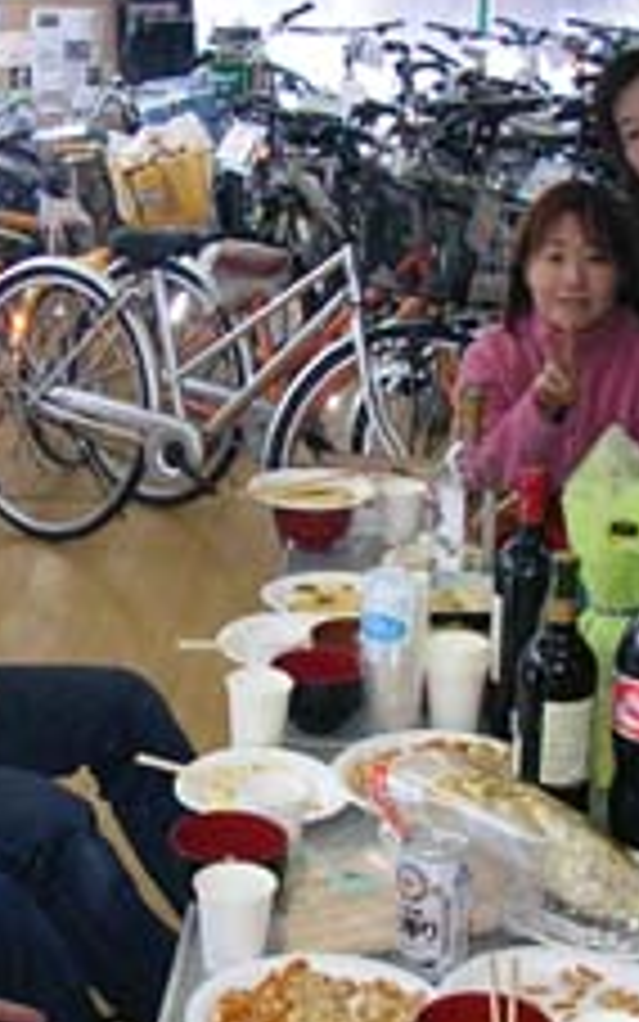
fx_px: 1977
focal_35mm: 71
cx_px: 288
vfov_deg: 28.9
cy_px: 576
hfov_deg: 18.4
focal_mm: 6
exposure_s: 1/31.6
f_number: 2.9
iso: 100
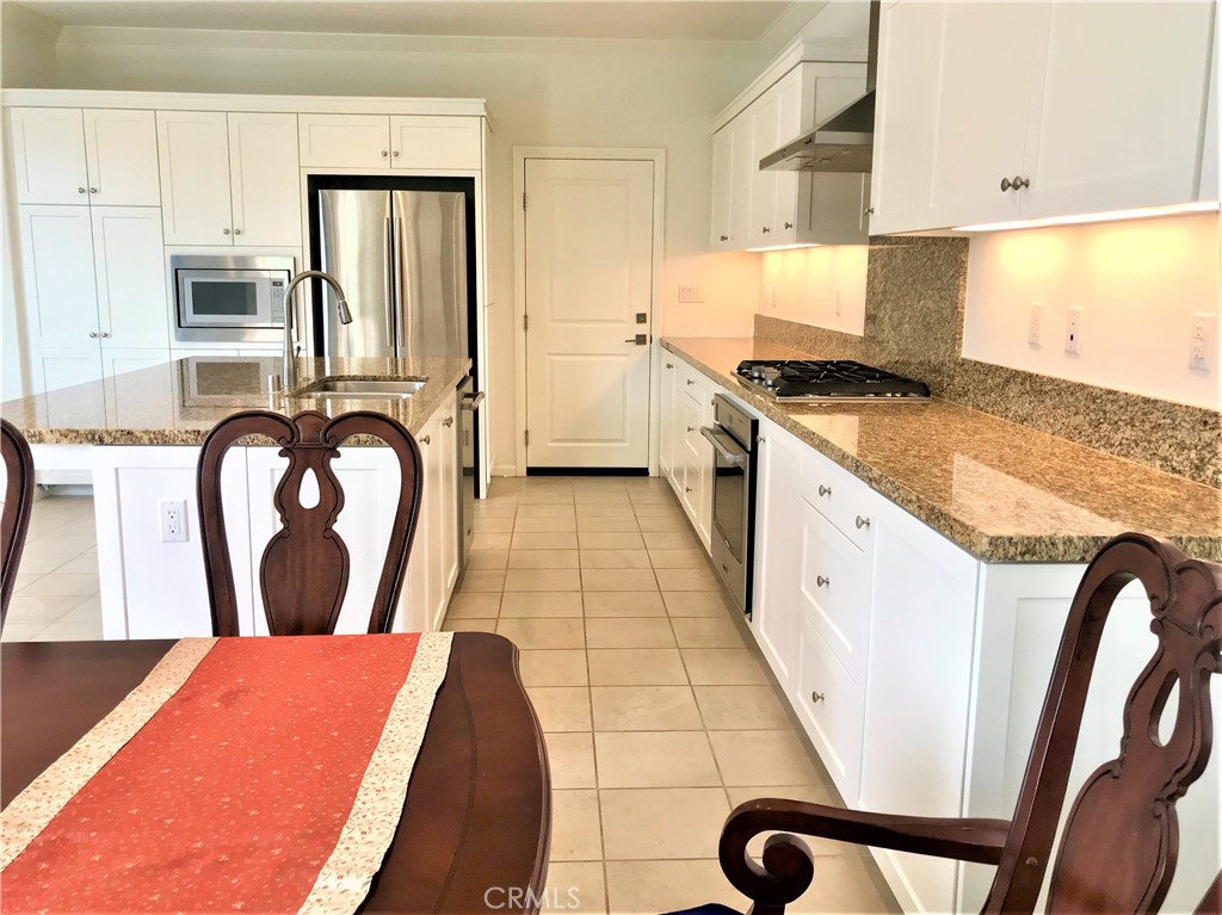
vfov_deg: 49.7
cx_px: 611
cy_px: 458
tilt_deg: -10.9
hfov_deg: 63.5
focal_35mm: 28
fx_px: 988
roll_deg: -2.4
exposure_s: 1/120
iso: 32
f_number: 1.8
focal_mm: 3.99
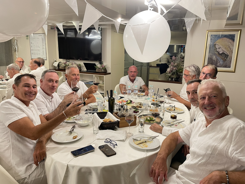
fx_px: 184
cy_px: 92
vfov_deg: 53.1
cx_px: 122
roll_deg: -1.1
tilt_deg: -12.4
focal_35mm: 26
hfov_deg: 67.3
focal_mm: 4.2
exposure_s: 1/50
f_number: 1.6
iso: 160
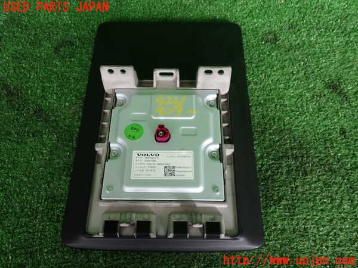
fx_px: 310
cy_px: 134
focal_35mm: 30
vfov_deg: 46.8
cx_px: 179
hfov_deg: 60.0
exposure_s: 1/60
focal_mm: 5.4
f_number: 2.3
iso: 160
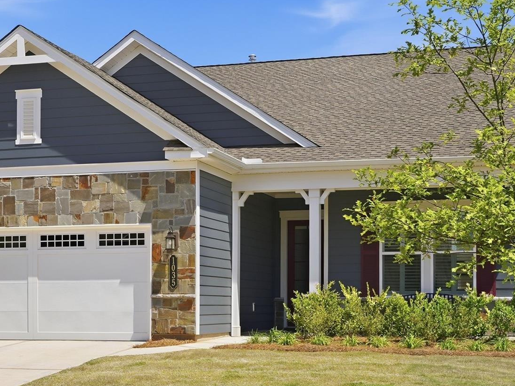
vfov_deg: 23.3
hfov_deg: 30.7
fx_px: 937
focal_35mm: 63
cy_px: 165
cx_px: 241
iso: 100
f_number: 10
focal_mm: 35
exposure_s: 1/200
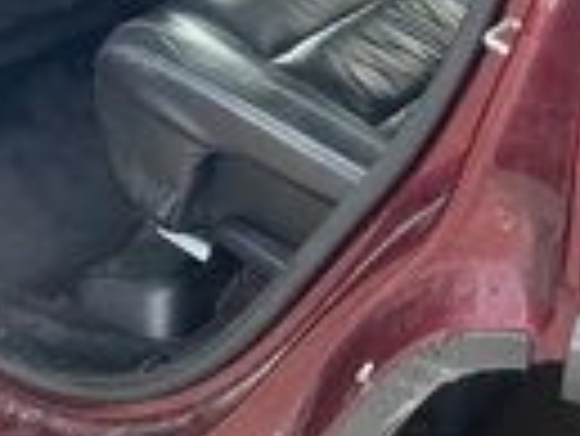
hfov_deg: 22.3
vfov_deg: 16.0
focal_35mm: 87
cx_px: 144
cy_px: -157
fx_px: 1459
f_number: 1.8
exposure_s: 1/122
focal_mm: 3
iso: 40
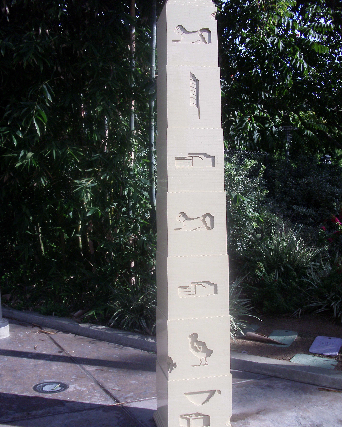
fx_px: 506
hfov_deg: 37.3
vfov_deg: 45.8
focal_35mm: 40
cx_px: 172
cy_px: 223
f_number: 7.8
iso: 125
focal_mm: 6.3
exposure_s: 1/169
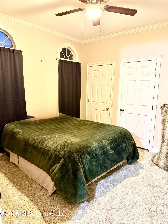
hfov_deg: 56.8
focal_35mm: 24
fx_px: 155
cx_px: 84
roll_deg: -1.7
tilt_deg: -9.2
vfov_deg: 71.6
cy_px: 112
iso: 800
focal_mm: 6.76
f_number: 1.78
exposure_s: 1/40
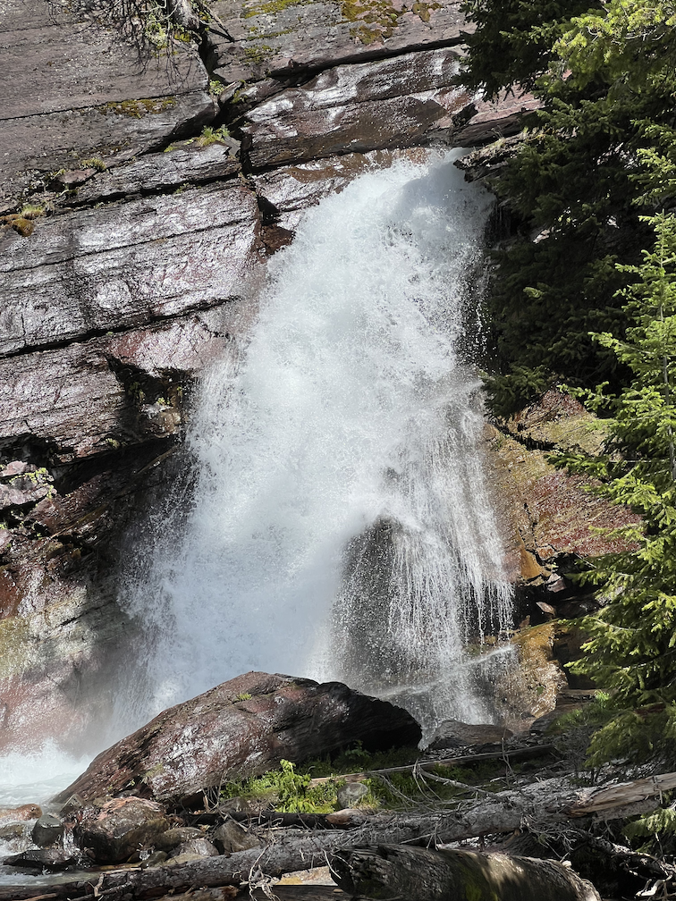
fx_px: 2005
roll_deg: +1.9
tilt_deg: +6.5
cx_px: 338
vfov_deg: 25.3
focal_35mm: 77
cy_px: 450
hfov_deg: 19.1
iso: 32
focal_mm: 9
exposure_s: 1/1193
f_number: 2.8
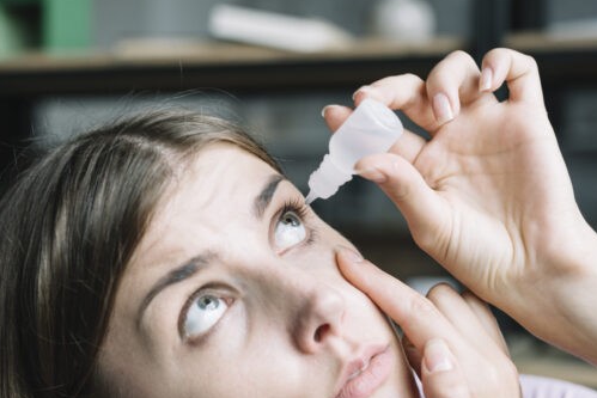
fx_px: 1244
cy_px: 233
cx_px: 294
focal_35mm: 75
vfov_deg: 18.2
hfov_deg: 27.0
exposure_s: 1/125
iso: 320
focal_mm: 50
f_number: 3.2
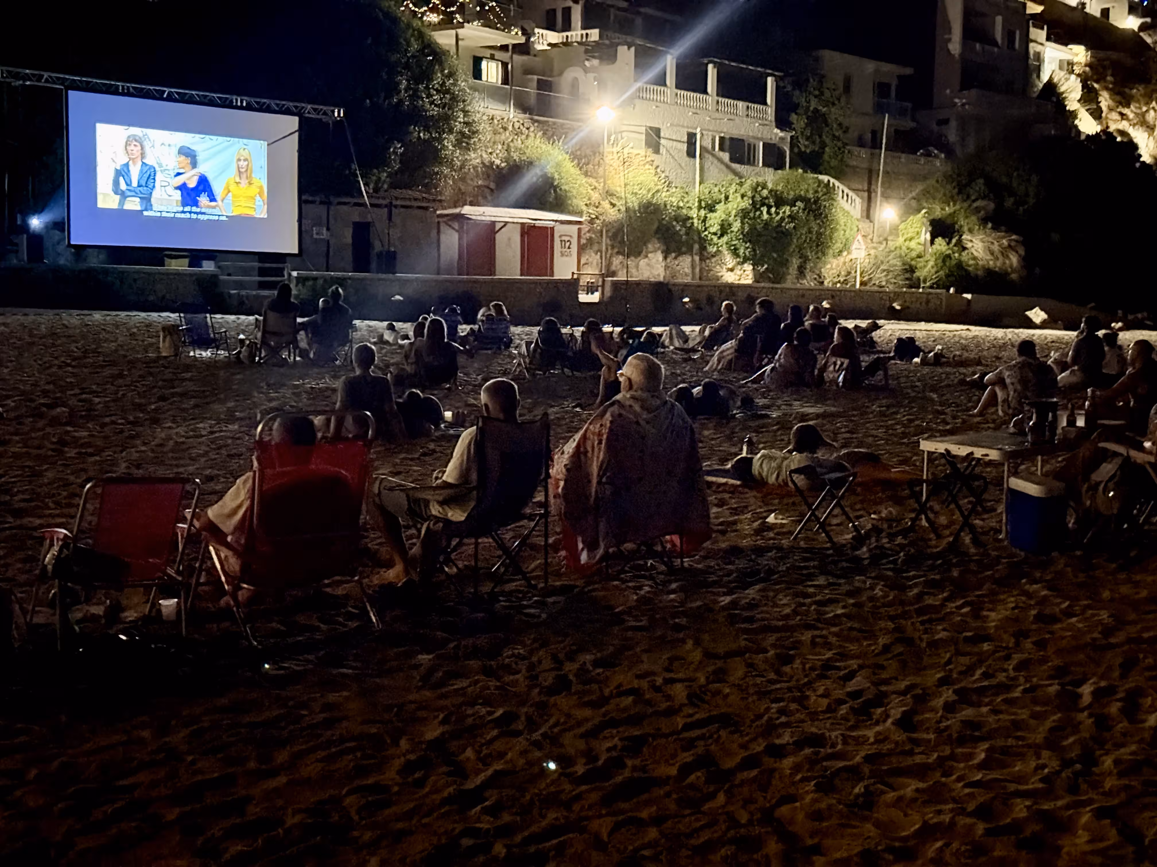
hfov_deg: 39.7
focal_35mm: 48
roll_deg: -0.7
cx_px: 578
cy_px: 434
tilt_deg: -4.4
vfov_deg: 30.3
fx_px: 1604
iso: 10000
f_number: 1.78
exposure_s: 1/17
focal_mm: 6.76
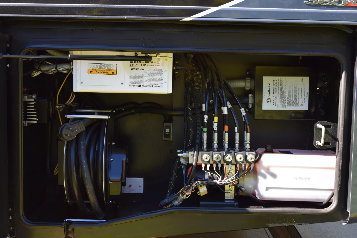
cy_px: 119
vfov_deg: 28.9
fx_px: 461
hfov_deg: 42.3
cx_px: 178
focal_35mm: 46
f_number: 7.1
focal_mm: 31
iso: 400
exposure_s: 1/200
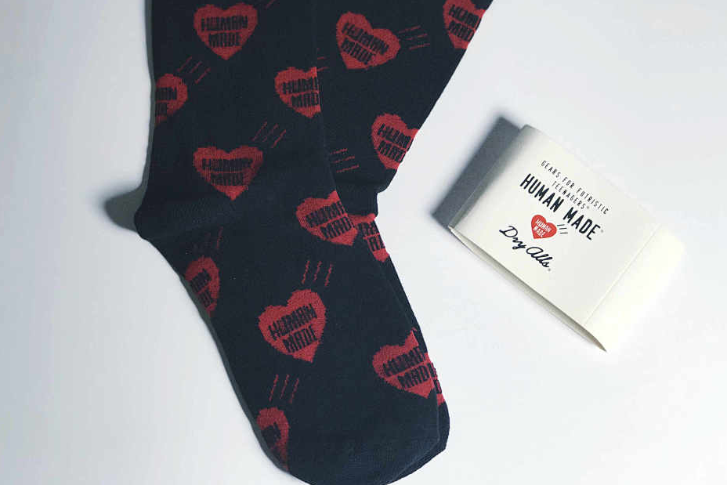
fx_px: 1394
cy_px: 171
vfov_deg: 19.7
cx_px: 383
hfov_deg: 29.2
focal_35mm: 69
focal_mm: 6.6
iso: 20
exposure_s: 1/122
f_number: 2.8
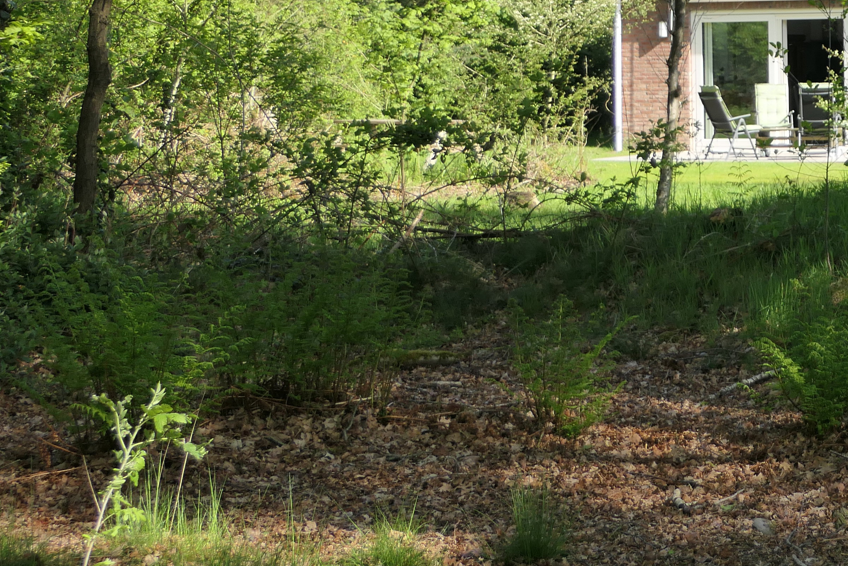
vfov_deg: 15.1
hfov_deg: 21.7
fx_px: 2096
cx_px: 922
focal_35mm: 89
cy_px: 28
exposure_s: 1/320
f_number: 4
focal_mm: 14.4
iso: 125
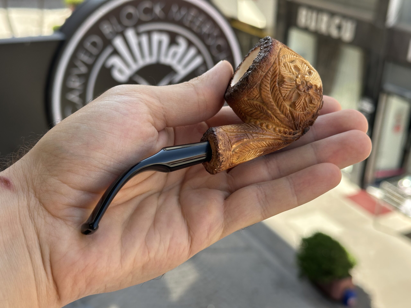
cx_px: 206
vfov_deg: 30.3
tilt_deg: -23.0
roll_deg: -2.8
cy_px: 154
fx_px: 570
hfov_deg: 39.7
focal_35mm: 48
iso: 64
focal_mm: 6.86
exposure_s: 1/496
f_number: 1.78
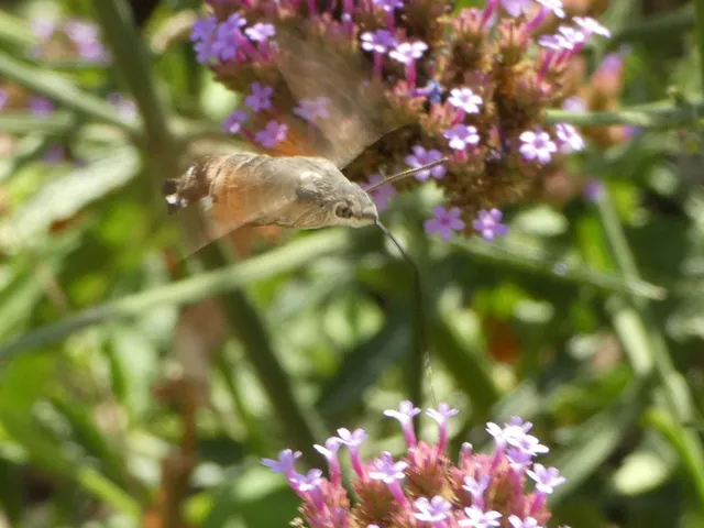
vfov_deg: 7.9
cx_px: 352
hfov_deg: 10.5
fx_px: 3844
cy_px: 264
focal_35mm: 189
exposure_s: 1/80
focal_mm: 33.9
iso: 125
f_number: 5.5
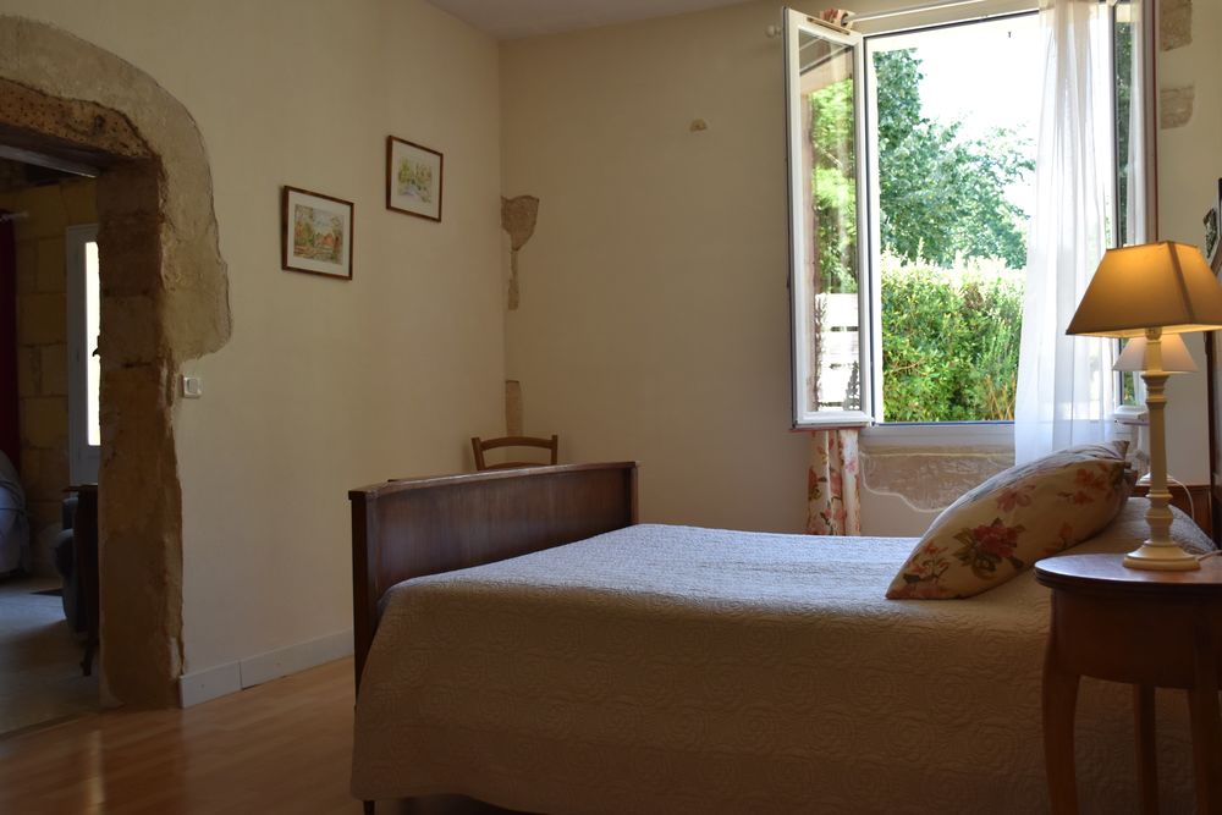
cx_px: 611
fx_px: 1171
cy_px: 408
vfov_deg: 38.4
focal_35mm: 34
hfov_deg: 55.1
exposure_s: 1/100
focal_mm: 23
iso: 400
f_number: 5
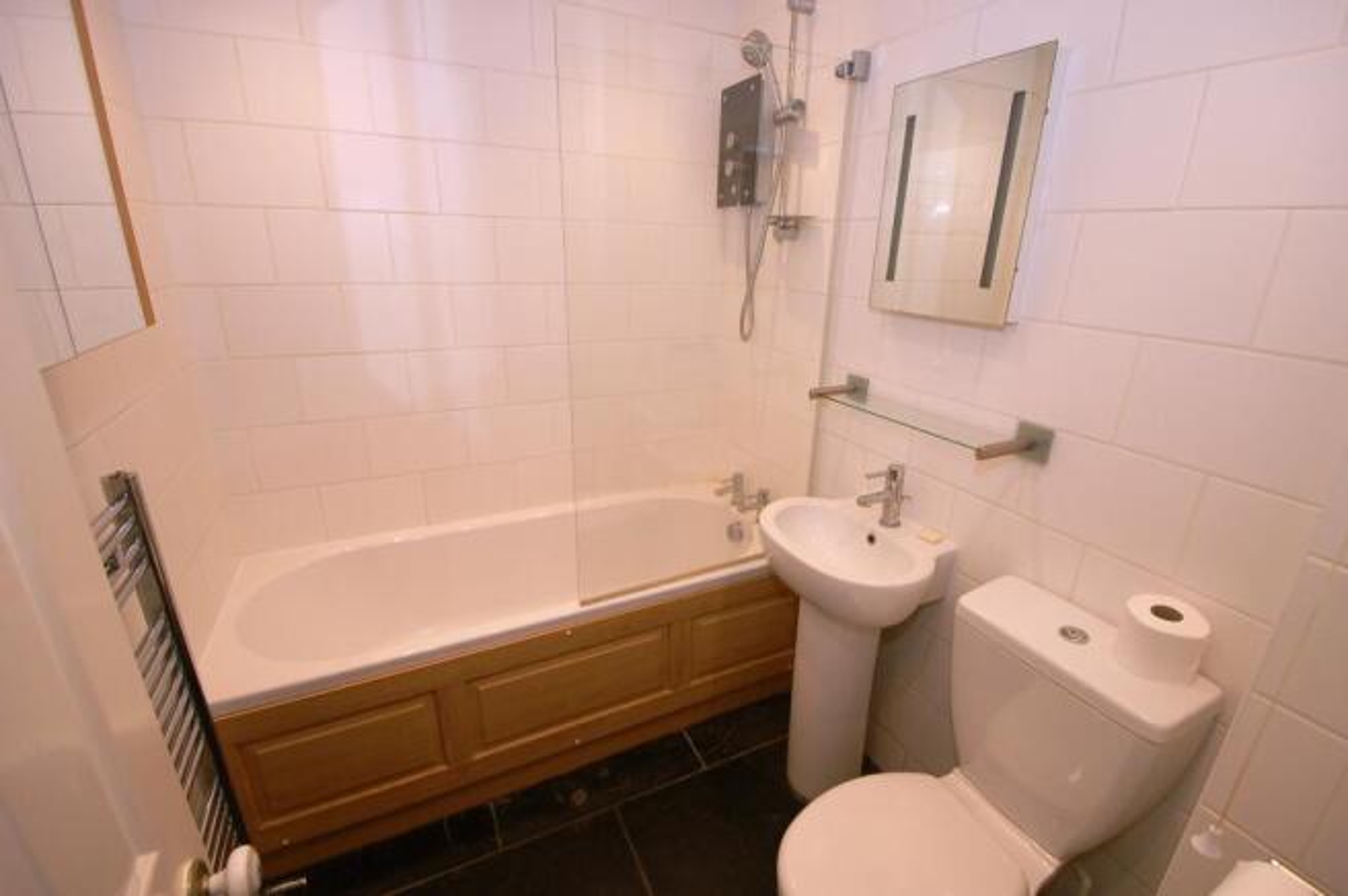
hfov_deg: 100.4
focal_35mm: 15
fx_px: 561
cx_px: 674
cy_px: 448
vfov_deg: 77.2
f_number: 5
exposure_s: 1/100
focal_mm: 10
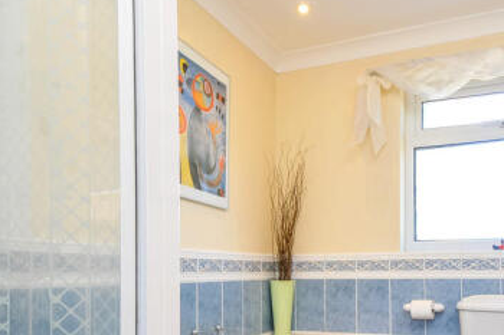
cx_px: 331
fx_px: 433
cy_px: 269
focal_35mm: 31
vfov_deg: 40.6
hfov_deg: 59.2
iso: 250
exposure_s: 1/5
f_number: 9
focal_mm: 11
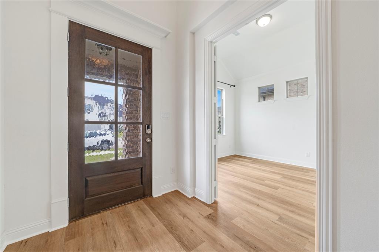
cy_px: 126
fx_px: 137
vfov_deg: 85.4
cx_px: 190
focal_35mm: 13
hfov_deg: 108.3
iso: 500
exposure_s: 1/200
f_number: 9
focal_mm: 13
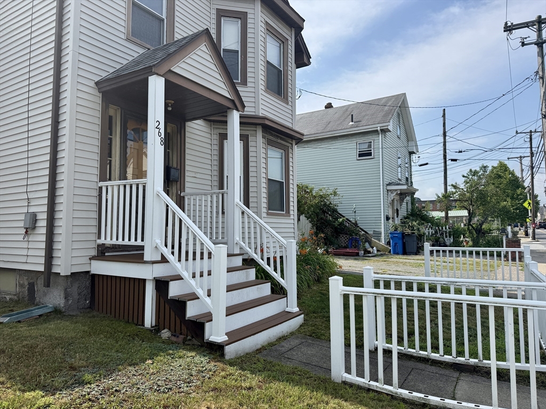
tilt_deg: +5.5
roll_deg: +0.0
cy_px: 204
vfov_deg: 56.8
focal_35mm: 24
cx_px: 273
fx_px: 379
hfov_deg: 71.6
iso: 80
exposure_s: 1/4167
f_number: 1.78
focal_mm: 6.76
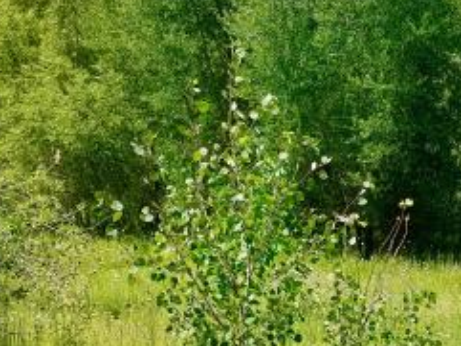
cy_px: 170
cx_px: 400
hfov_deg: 27.3
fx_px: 919
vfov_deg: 21.3
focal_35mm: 69
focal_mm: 4.2
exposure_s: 1/2288
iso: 50
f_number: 1.7
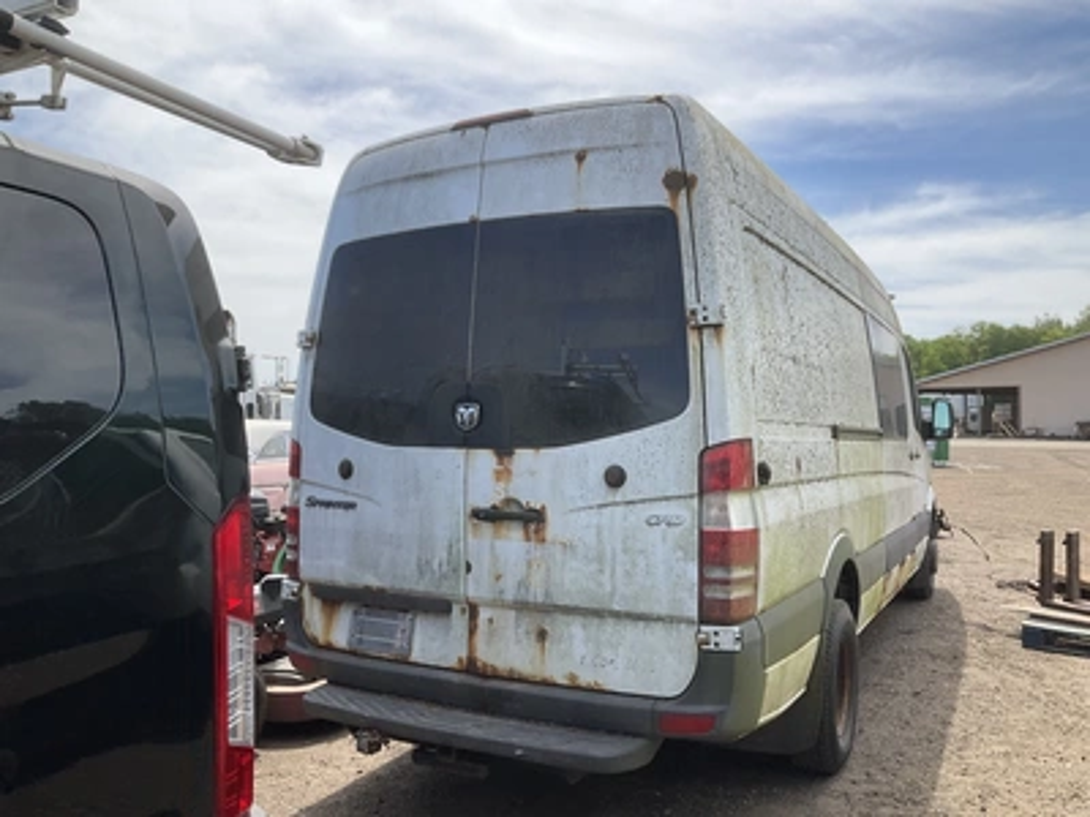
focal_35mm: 29
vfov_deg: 48.2
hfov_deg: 61.7
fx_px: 913
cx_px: 545
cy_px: 408
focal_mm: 3
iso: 25
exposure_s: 1/1098
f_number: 1.8
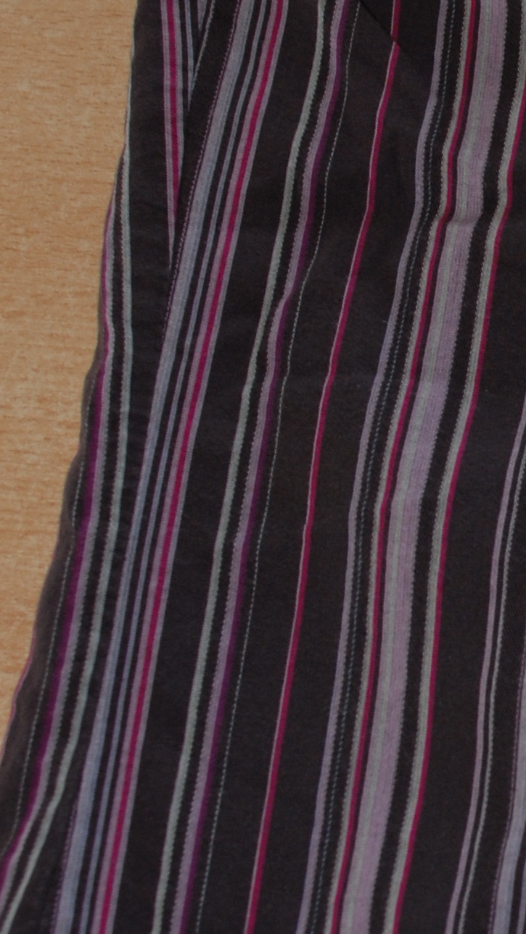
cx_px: 844
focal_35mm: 104
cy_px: 354
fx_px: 2579
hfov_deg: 11.1
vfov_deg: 20.5
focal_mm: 22
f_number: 3.8
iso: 200
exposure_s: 1/60
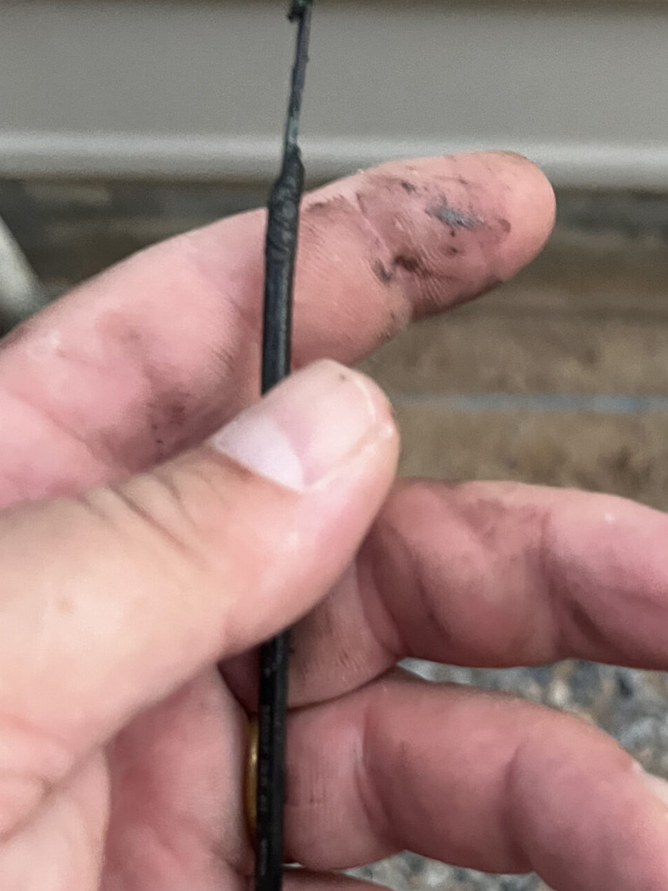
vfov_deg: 36.7
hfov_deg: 27.5
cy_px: 530
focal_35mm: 52
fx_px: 1338
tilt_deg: -72.3
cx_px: 531
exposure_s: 1/44
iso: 500
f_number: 1.6
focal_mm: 5.1
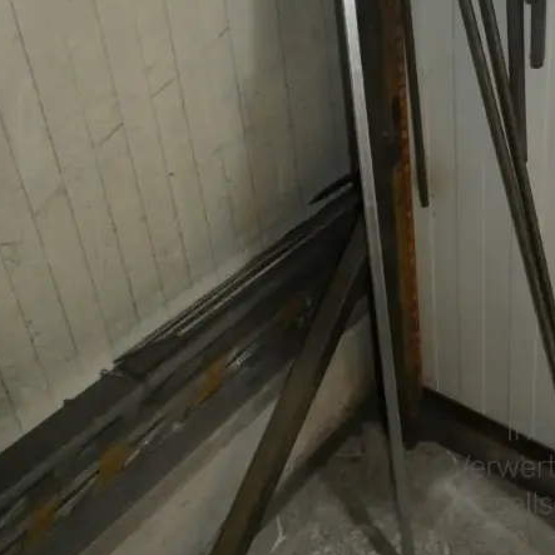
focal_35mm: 49
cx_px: 546
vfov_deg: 33.9
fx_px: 889
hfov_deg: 32.1
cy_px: 129
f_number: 3.3
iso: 800
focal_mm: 4.3
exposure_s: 1/125
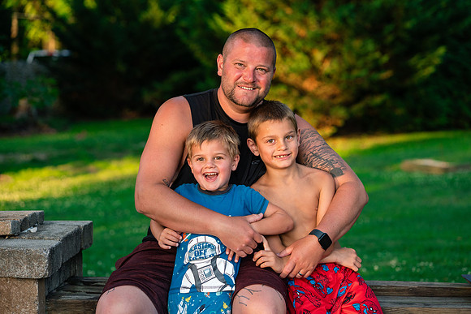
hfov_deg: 23.9
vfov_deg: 16.1
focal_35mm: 85
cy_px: 157
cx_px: 236
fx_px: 1112
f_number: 3.5
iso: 1000
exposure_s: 1/500
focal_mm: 85
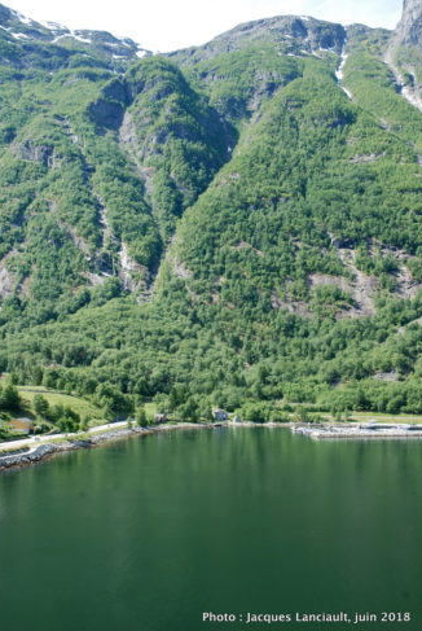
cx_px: 209
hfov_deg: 34.7
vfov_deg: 50.0
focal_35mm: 39
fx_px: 675
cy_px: 312
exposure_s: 1/40
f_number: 11
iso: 100
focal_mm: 25
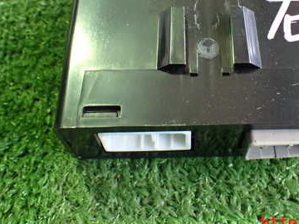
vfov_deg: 28.5
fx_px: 432
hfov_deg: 37.8
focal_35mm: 50
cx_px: 199
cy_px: 47
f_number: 2.3
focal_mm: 5.4
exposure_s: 1/60
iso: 800
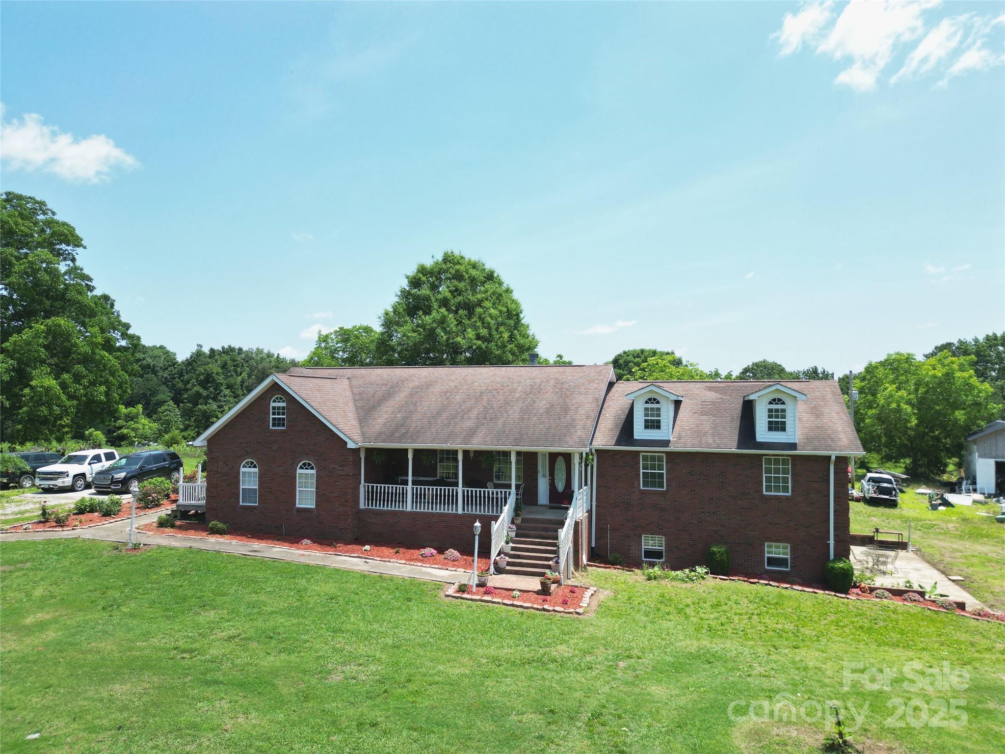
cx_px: 502
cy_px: 377
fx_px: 697
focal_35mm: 24
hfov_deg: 71.6
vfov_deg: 56.8
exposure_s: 1/1500
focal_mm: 6.72
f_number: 1.7
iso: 100
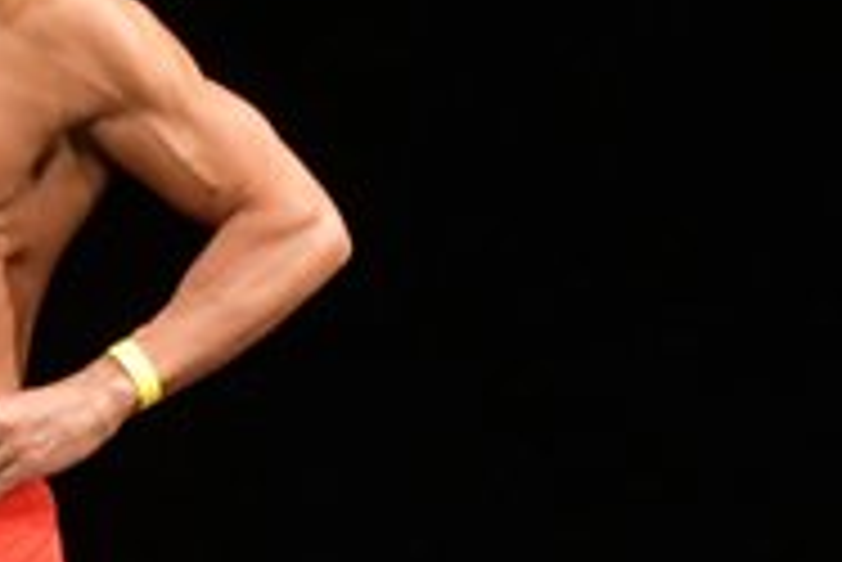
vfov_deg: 1.2
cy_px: 656
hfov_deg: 1.7
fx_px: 27596
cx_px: 65
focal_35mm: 1179
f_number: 5.6
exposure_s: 1/400
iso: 3200
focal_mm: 190
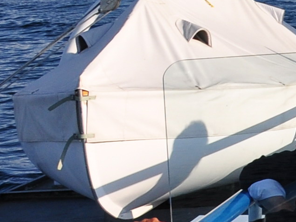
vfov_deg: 6.9
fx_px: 1830
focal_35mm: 214
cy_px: -60
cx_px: 984
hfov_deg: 7.7
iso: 200
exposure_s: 1/320
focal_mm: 22
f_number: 11
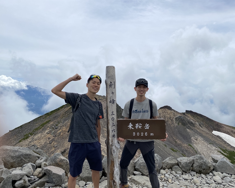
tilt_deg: -2.4
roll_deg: -0.6
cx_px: 115
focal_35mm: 28
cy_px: 95
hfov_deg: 62.2
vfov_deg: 51.5
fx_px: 195
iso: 32
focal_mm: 4.25
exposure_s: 1/6410
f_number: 1.8
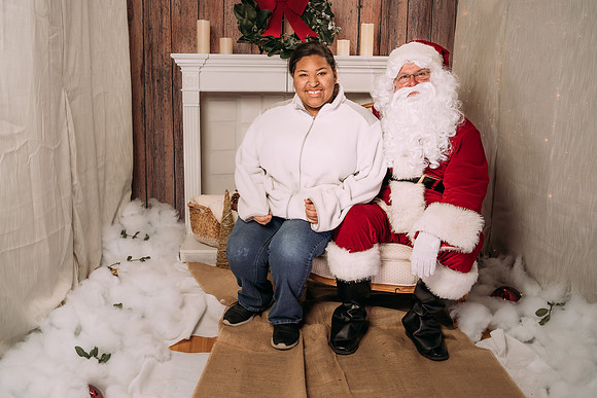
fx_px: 630
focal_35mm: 38
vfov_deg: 35.1
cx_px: 285
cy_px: 193
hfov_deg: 50.7
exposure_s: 1/100
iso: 100
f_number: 5
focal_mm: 35
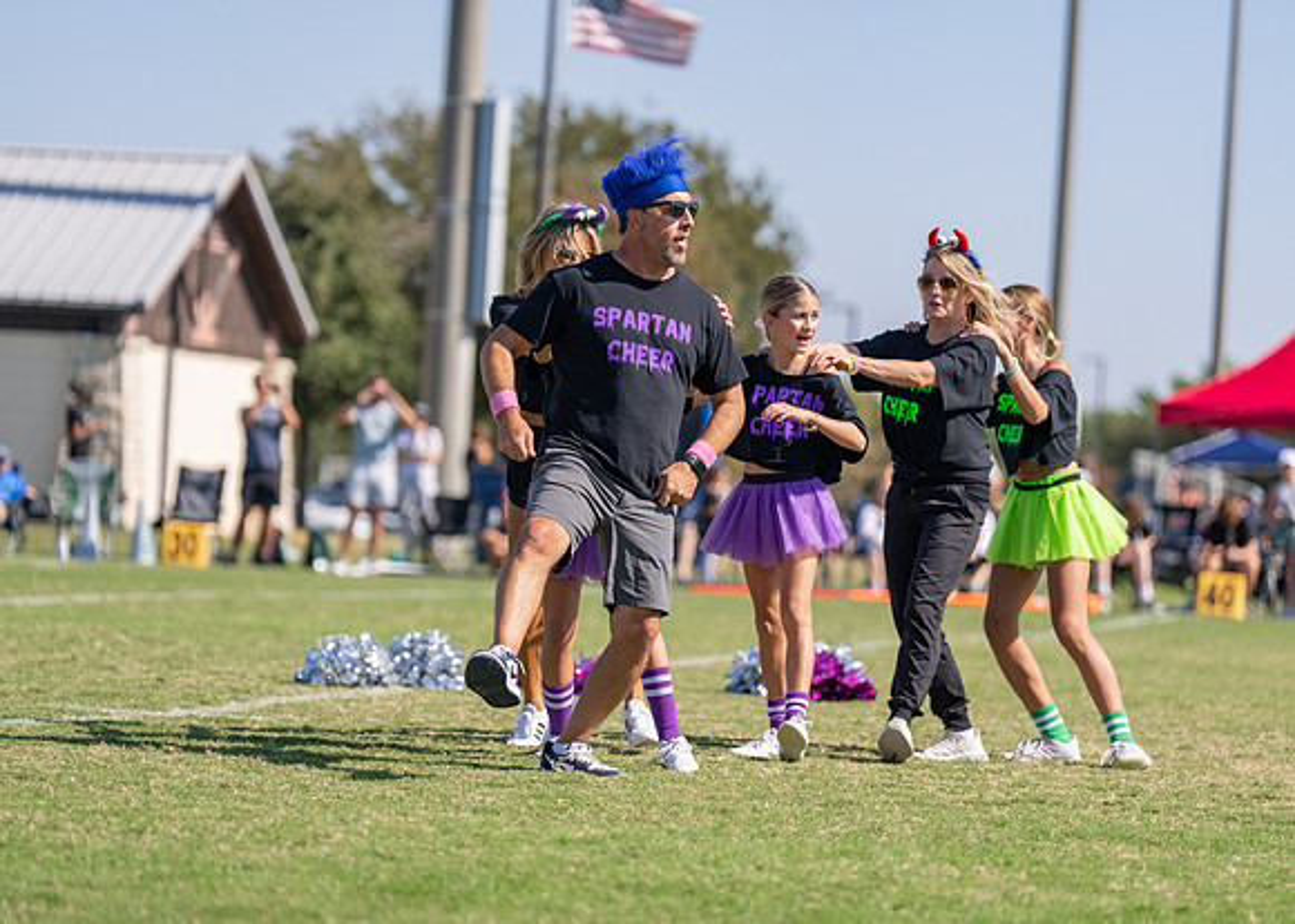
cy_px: 462
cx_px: 648
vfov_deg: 9.5
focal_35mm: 151
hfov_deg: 13.3
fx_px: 5548
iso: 320
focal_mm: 144
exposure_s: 1/6400
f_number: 2.8
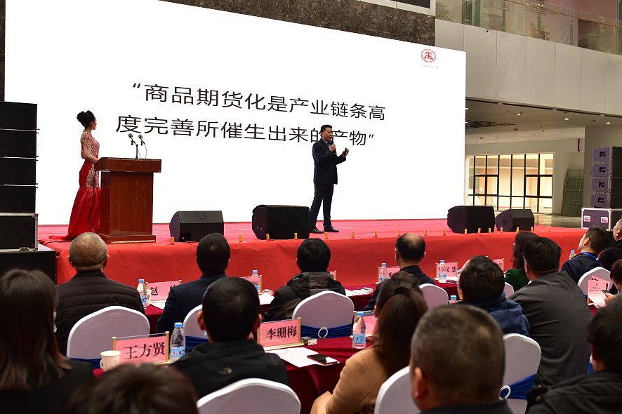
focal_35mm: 42
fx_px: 725
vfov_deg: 31.9
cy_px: 202
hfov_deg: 46.3
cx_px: 359
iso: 200
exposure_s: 1/200
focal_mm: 31
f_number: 3.5
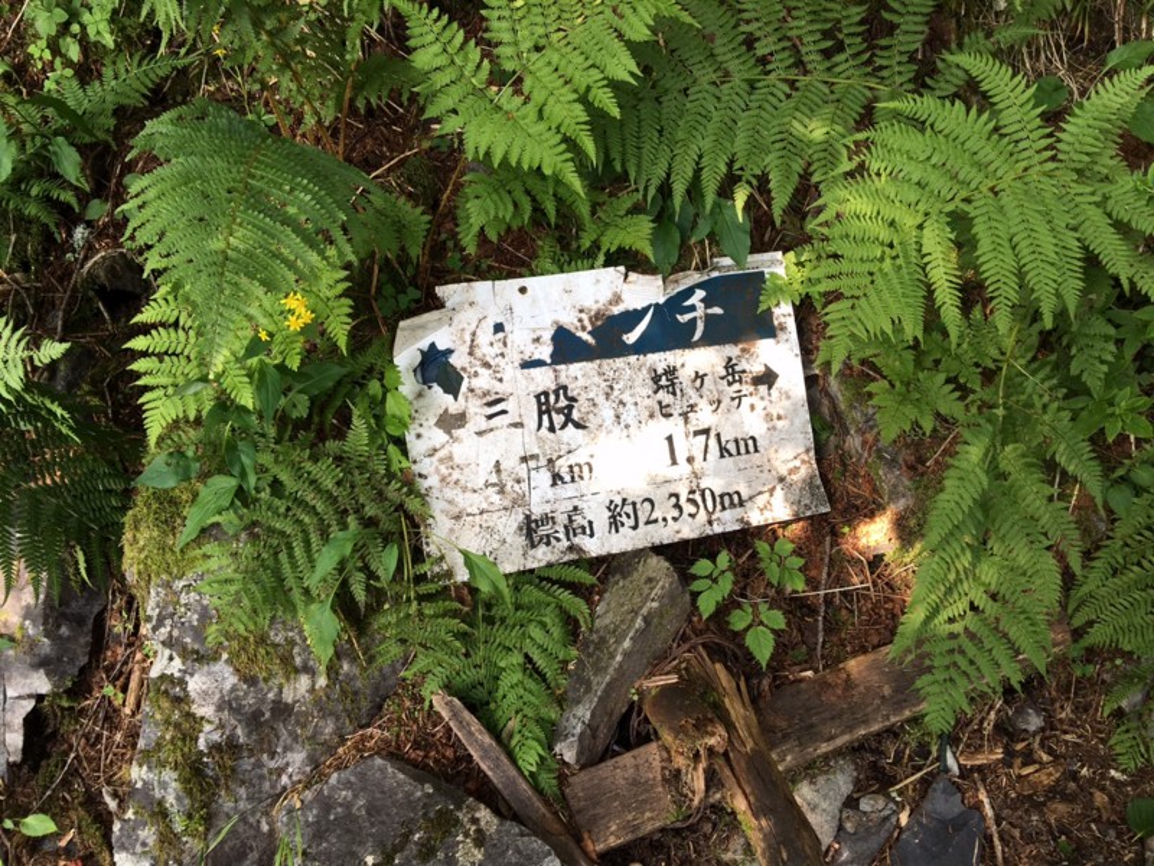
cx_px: 577
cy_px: 433
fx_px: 967
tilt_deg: -31.4
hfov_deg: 61.7
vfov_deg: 48.2
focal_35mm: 29
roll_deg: -0.1
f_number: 2.2
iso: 25
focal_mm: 4.15
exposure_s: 1/60
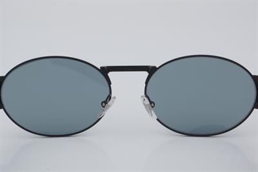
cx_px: 129
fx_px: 537
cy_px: 86
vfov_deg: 18.2
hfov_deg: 27.0
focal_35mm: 75
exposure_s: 1/4
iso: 100
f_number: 32
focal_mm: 50
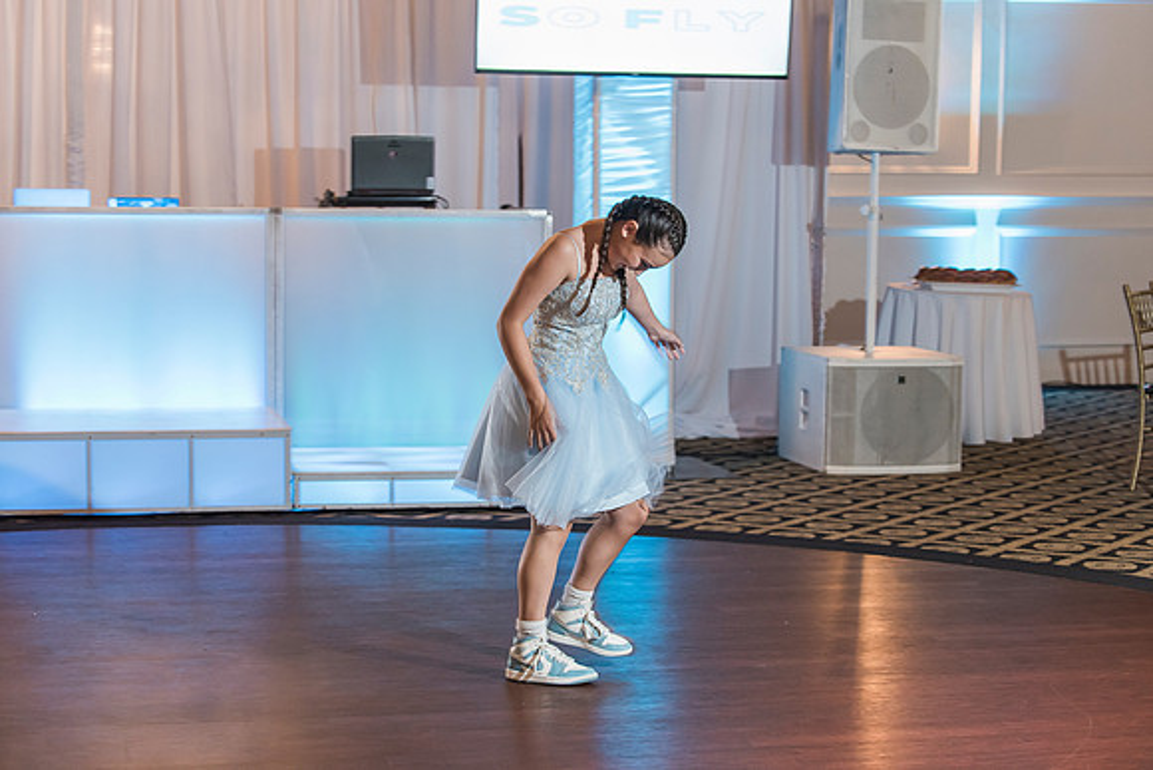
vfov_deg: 18.7
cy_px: 379
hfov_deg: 27.8
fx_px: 2333
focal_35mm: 73
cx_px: 593
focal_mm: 70
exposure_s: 1/80
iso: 1600
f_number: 4
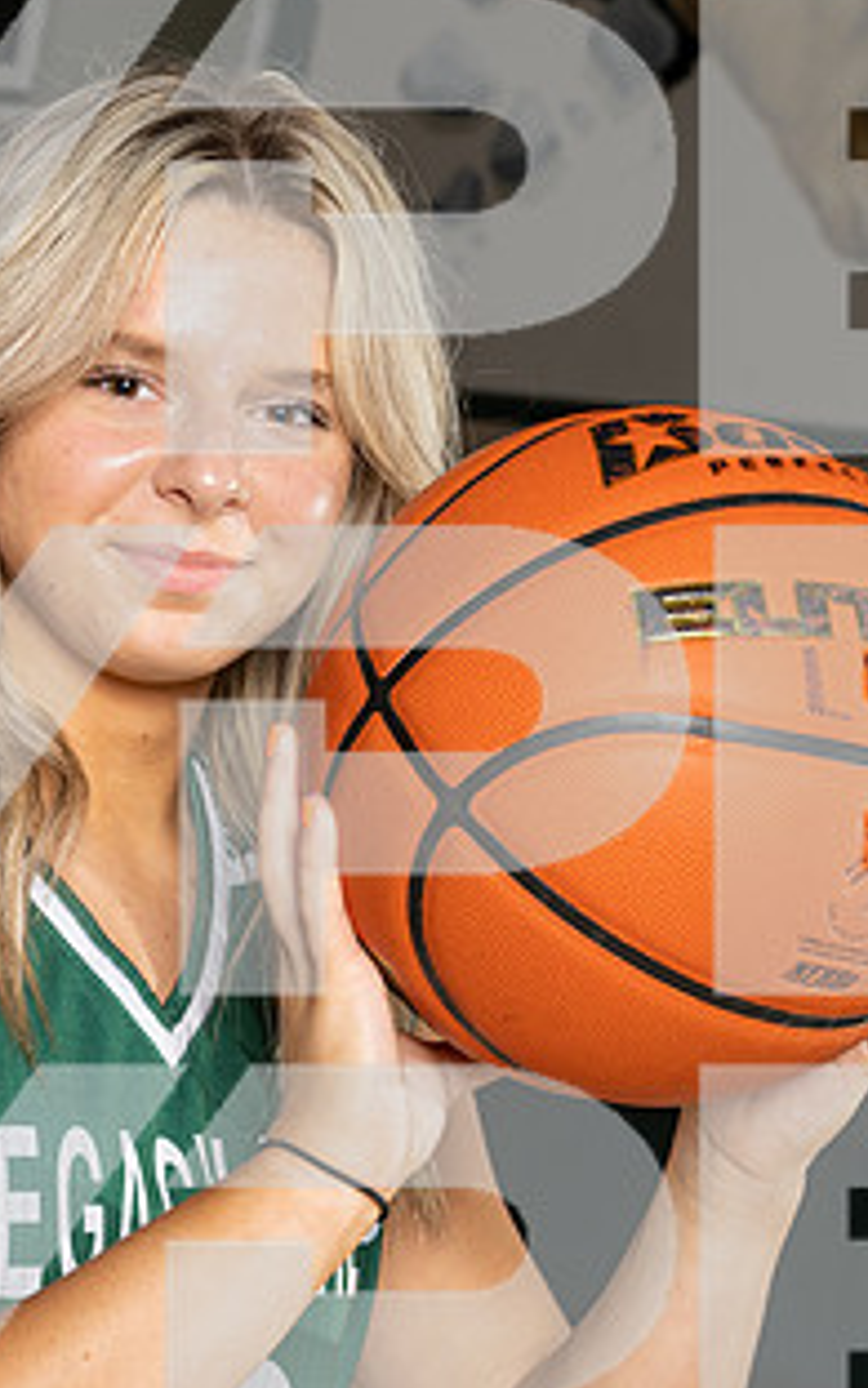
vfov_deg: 23.3
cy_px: 763
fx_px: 3369
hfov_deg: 14.5
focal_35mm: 89
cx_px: 93
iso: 320
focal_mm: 47
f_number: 7.1
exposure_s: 1/250
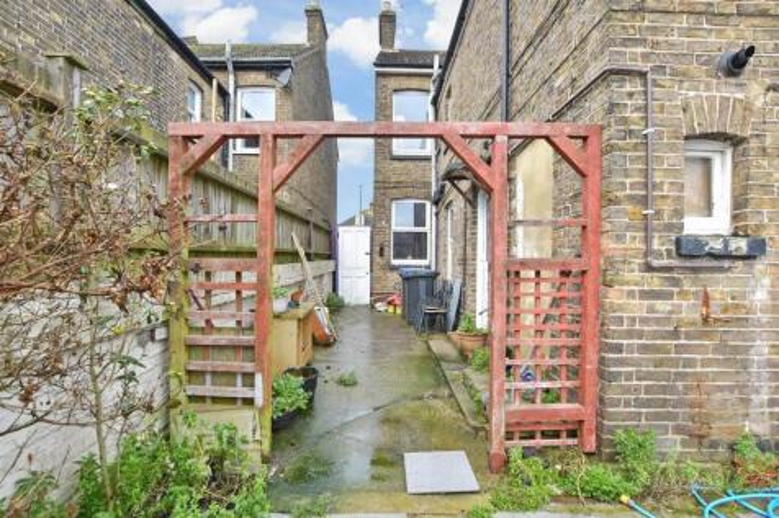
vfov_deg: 77.3
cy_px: 259
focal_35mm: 15
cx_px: 390
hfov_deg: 100.4
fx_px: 324
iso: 1000
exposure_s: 1/160
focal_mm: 10
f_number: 8
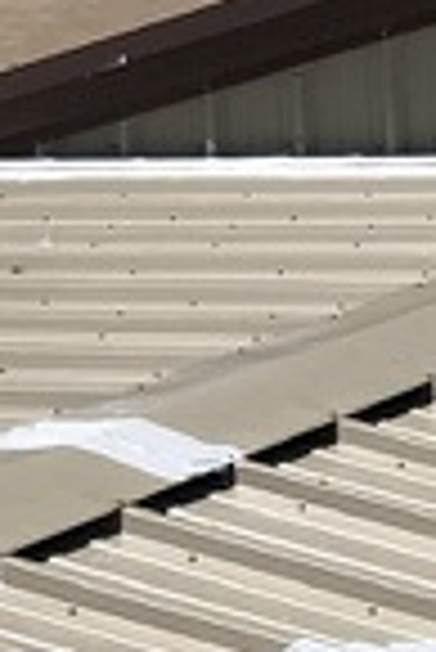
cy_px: 567
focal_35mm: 206
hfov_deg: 6.5
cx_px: 818
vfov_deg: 9.9
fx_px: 3733
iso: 25
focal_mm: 4
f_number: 1.8
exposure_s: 1/4000
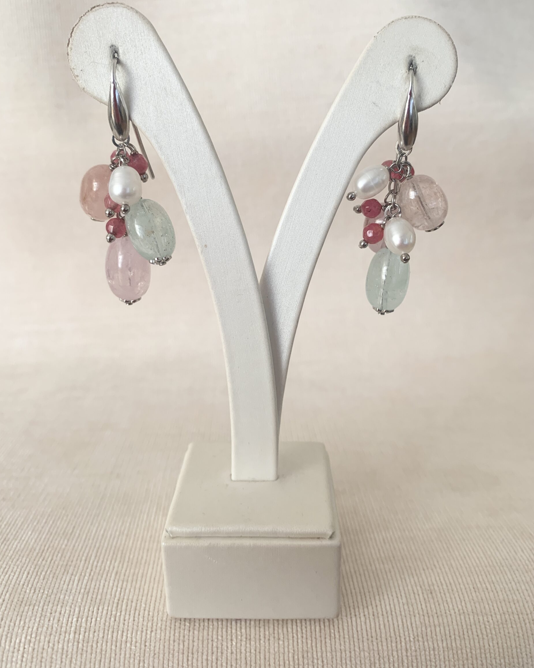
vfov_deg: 62.1
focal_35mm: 28
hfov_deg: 51.5
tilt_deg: -21.5
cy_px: 303
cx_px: 268
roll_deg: -1.2
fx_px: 553
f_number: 1.8
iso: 64
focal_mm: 4.25
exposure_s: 1/121
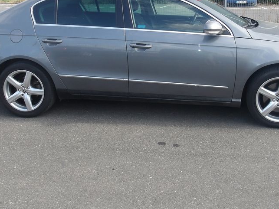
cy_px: 57
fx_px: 347
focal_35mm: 43
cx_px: 164
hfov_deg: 43.7
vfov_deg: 33.0
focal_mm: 4.9
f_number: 3
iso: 100
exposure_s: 1/365
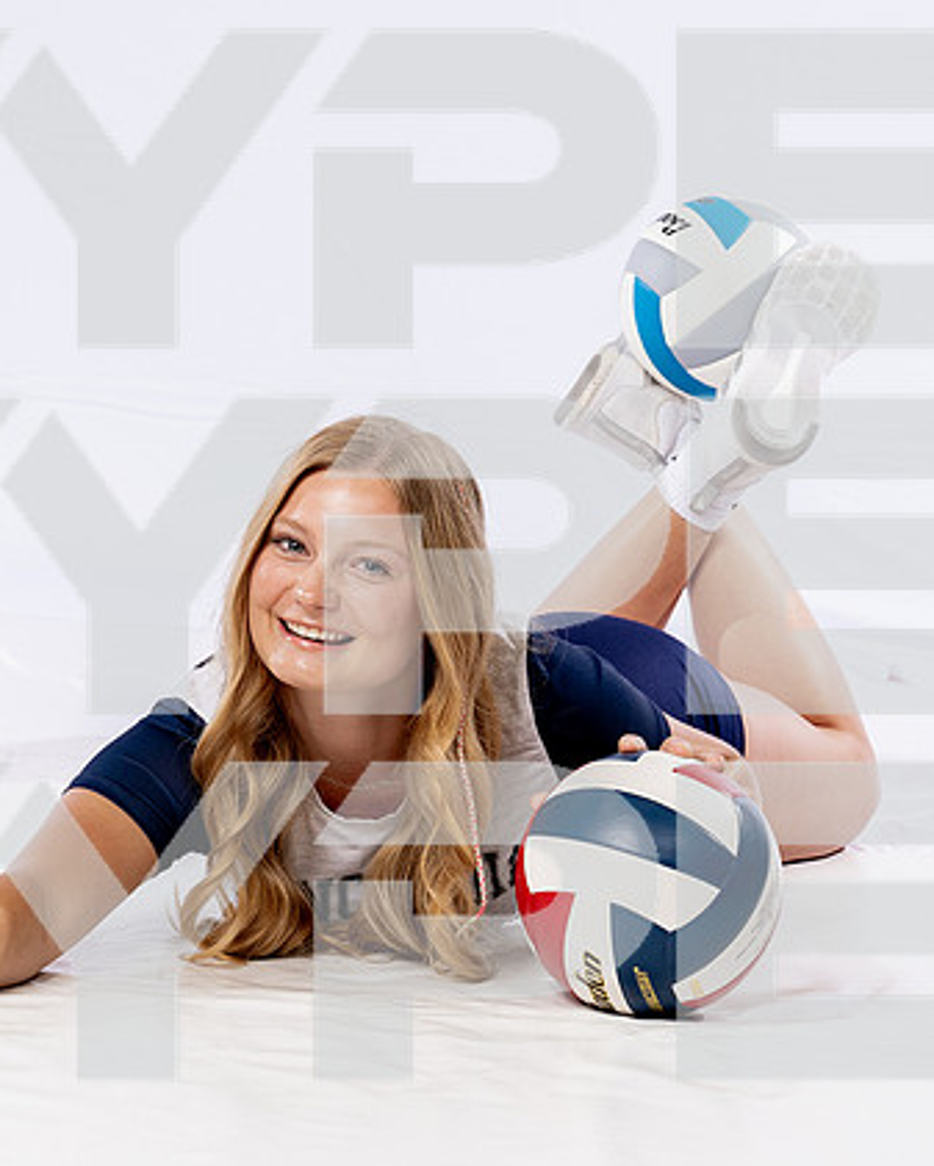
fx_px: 4801
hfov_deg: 11.1
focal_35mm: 139
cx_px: 329
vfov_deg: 13.9
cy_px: 663
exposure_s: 1/250
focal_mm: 70
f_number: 7.1
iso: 200
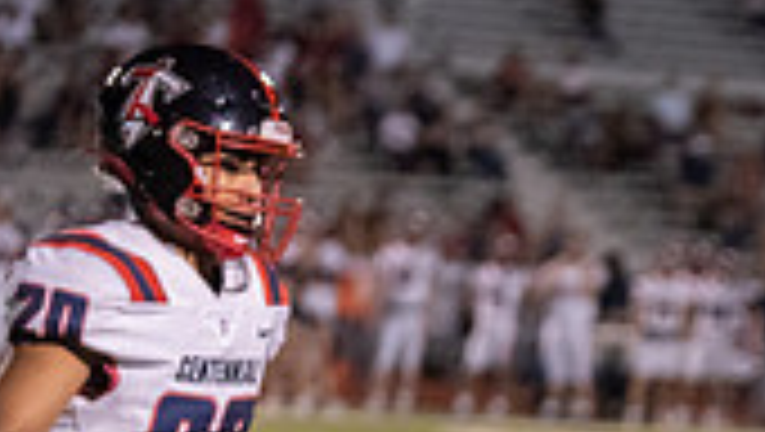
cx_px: 1246
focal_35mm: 322
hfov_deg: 6.6
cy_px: 745
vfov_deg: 3.8
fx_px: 6538
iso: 10000
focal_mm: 90
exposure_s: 1/1250
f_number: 2.8
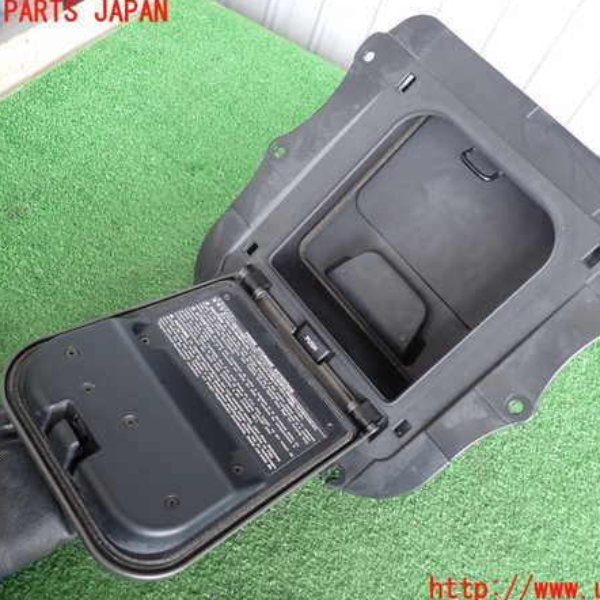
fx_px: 588
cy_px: 301
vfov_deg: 54.0
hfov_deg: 54.0
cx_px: 329
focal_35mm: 30
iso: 200
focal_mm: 4.5
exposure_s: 1/50
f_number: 2
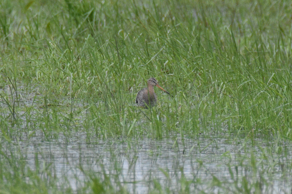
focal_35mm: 900
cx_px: 146
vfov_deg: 1.5
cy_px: 97
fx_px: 7285
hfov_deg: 2.3
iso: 1600
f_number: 6.3
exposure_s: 1/2000
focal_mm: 600
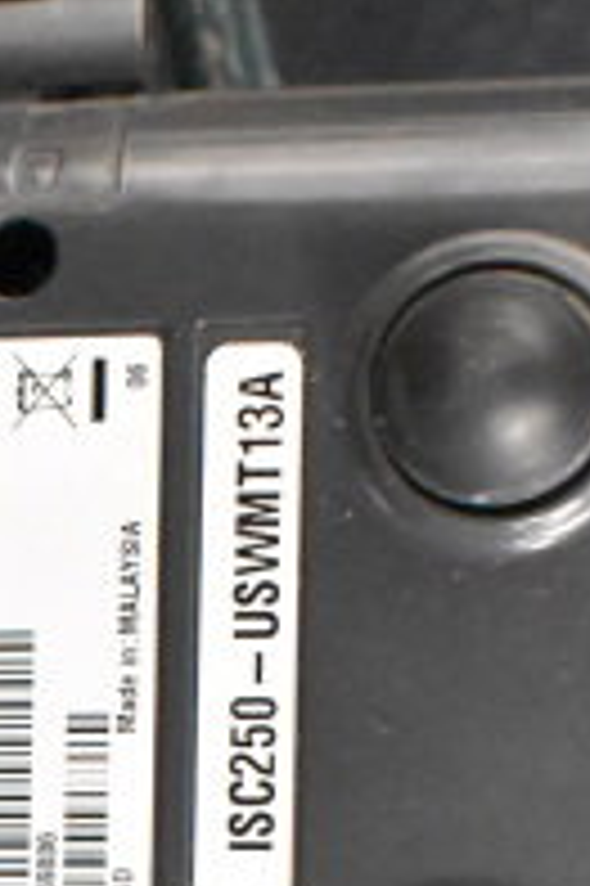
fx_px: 4112
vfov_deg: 11.8
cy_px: 1280
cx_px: -365
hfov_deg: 8.0
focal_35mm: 167
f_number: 4
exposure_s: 1/40
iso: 10000
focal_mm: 24
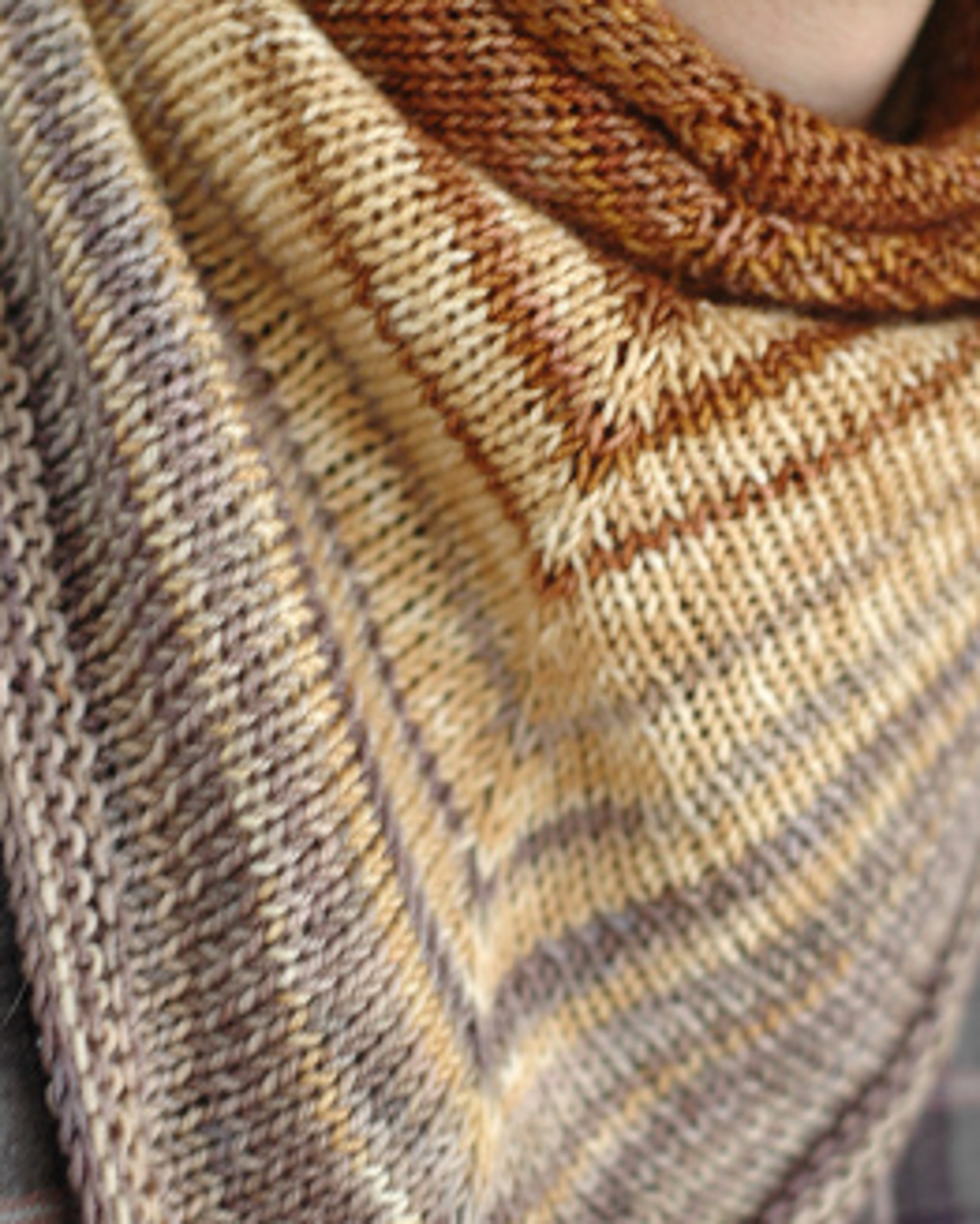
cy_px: 670
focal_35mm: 86
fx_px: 3115
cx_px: 494
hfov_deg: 17.9
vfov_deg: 22.2
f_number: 2.8
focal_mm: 50
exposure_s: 1/80
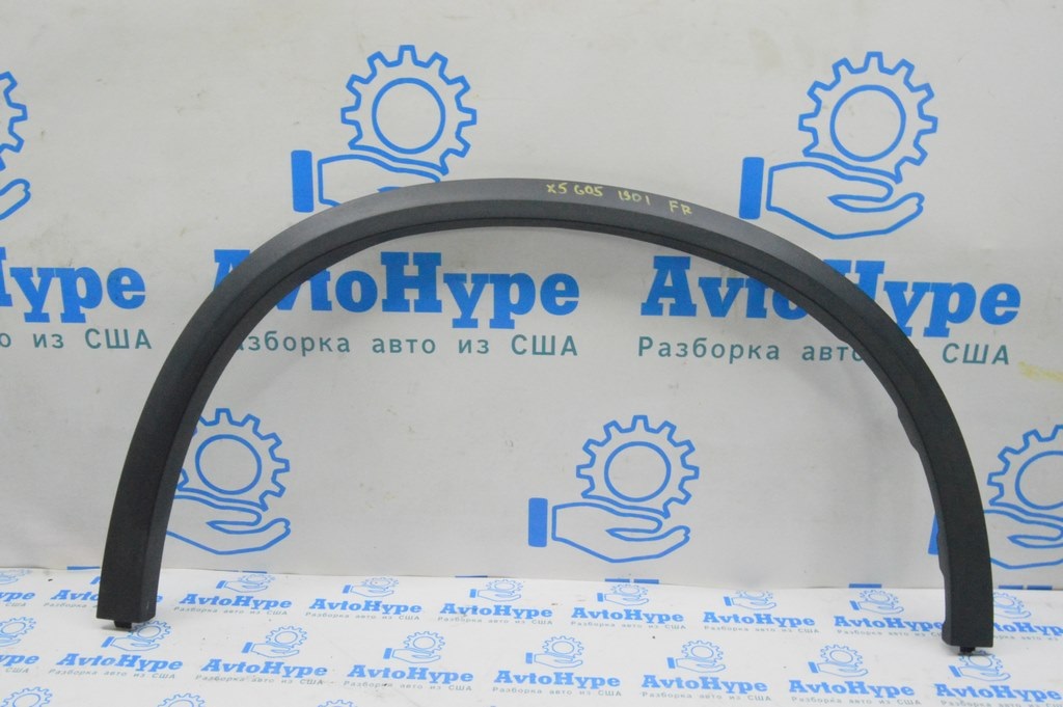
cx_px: 532
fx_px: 974
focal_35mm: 33
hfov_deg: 57.3
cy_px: 354
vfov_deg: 39.9
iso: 6400
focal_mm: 22
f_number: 20
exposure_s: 1/20
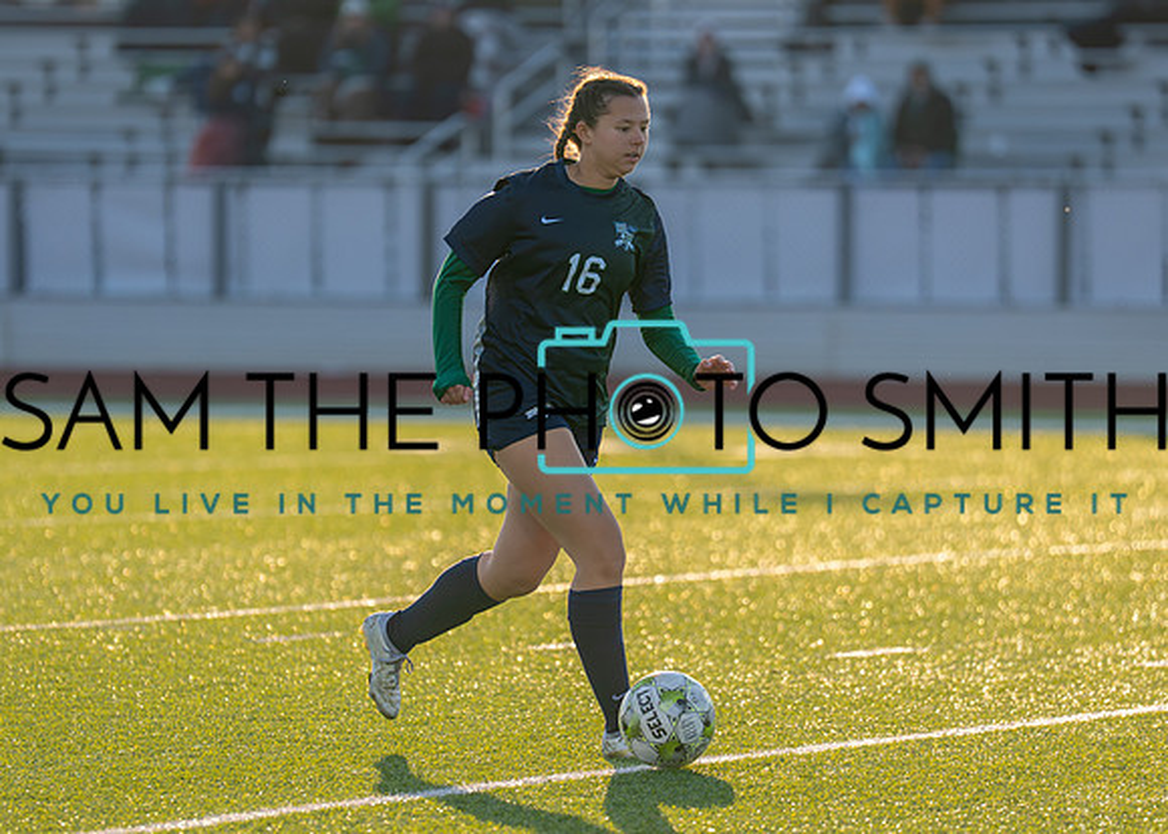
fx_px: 10189
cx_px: 561
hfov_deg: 6.6
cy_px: 415
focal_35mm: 307
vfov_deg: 4.7
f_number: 2.8
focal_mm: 194
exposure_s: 1/2500
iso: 400
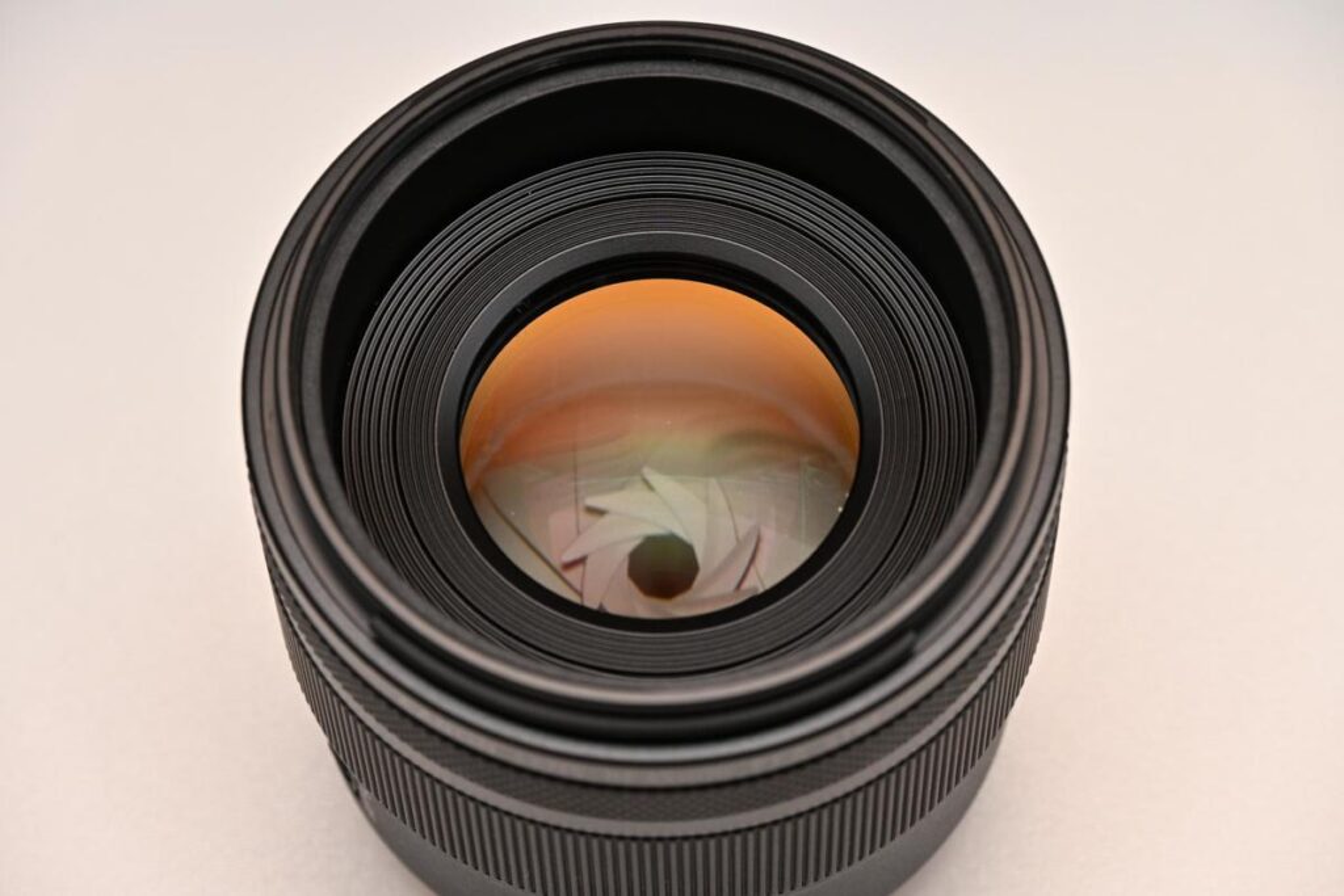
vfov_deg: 11.1
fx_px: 4592
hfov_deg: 16.7
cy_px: 448
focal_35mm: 123
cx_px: 672
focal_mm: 82
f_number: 8
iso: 800
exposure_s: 1/200
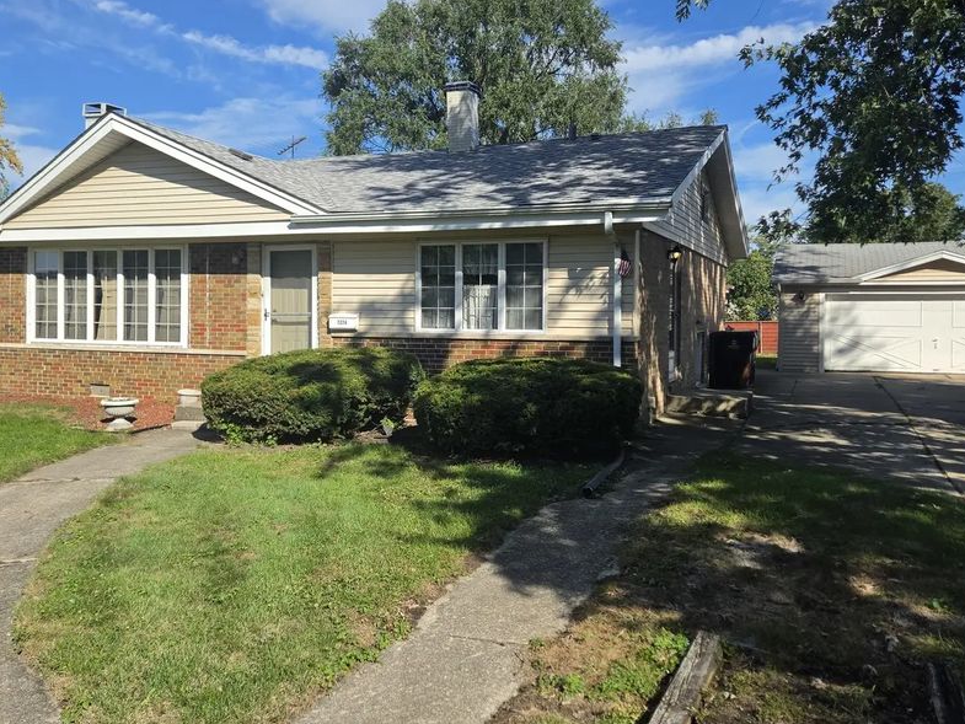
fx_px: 836
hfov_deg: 60.0
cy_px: 312
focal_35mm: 30
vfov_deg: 46.7
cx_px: 490
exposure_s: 1/4186
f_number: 1.8
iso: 80
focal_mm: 5.4
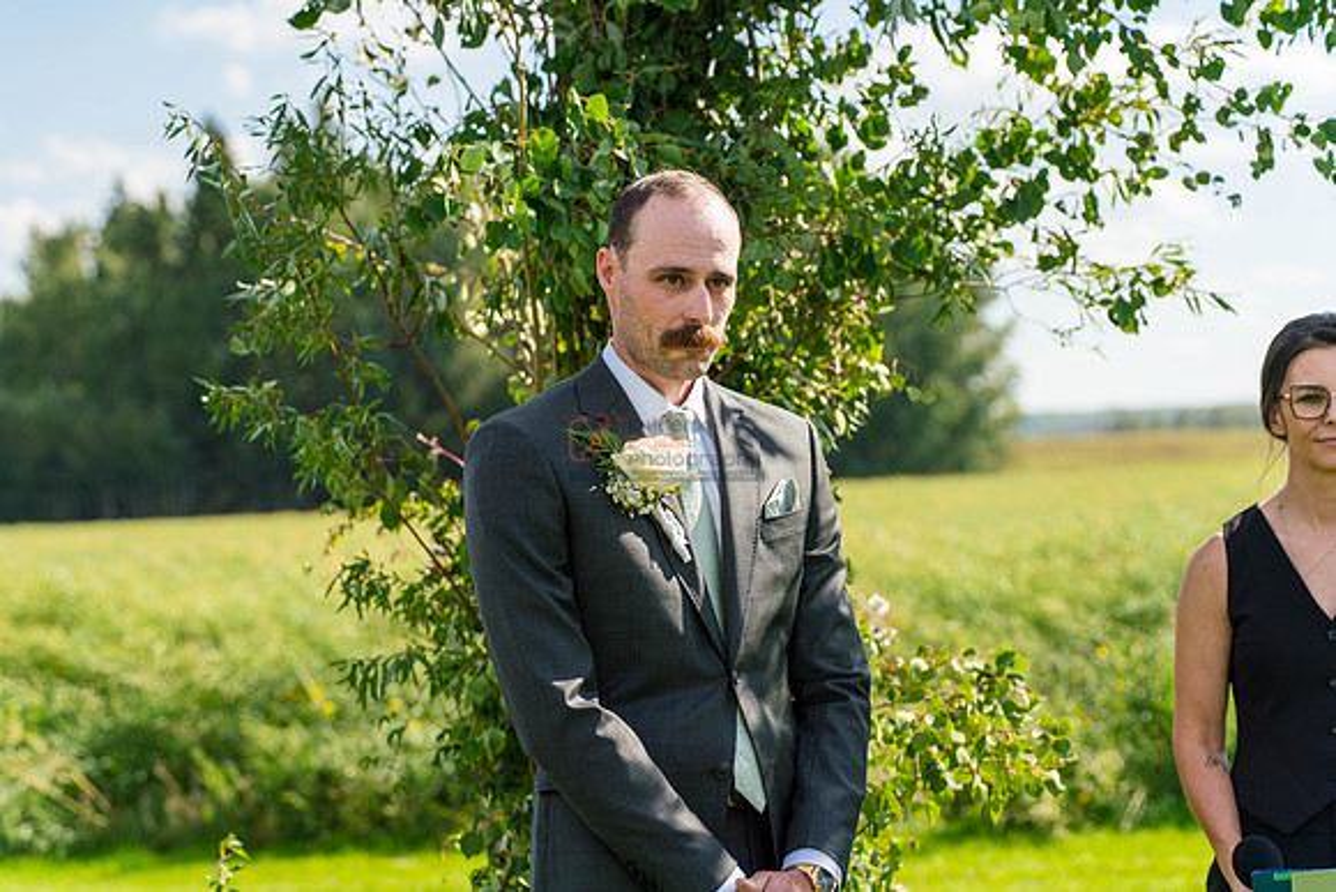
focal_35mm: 86
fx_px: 3192
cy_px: 446
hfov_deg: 23.6
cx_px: 668
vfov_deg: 15.9
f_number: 4
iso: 400
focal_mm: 86
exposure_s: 1/1600
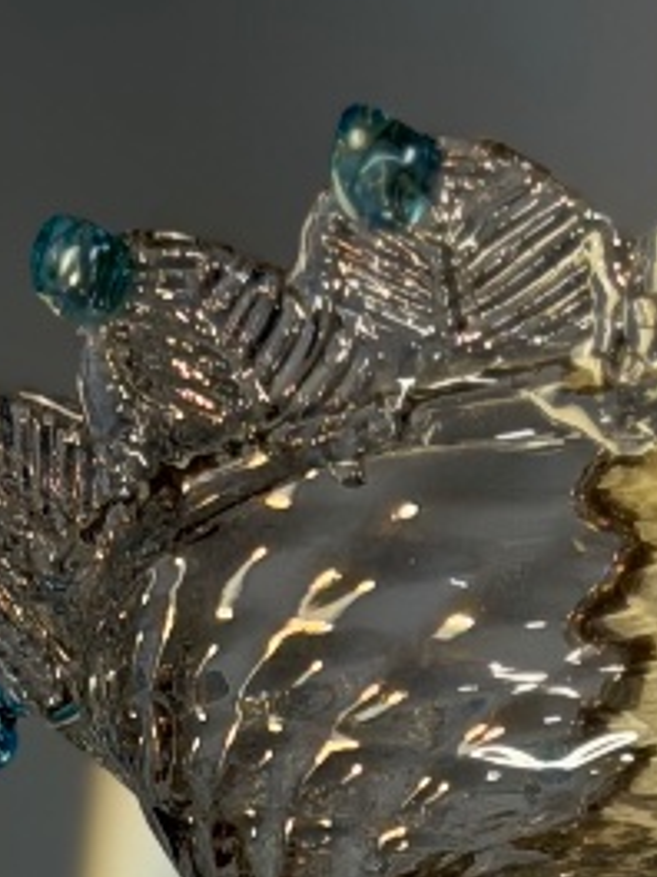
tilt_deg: +16.9
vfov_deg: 8.7
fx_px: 5517
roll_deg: -2.2
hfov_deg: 6.7
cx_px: 1025
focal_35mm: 218
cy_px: 1661
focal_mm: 6.76
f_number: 1.78
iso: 100
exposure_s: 1/100
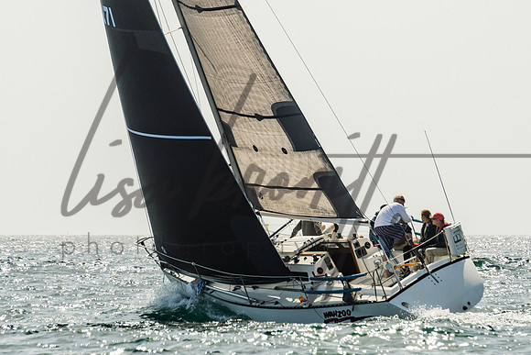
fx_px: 5593
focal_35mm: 379
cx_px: 256
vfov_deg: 3.6
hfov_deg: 5.4
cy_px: 129
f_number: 6.3
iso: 320
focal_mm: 200
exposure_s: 1/800
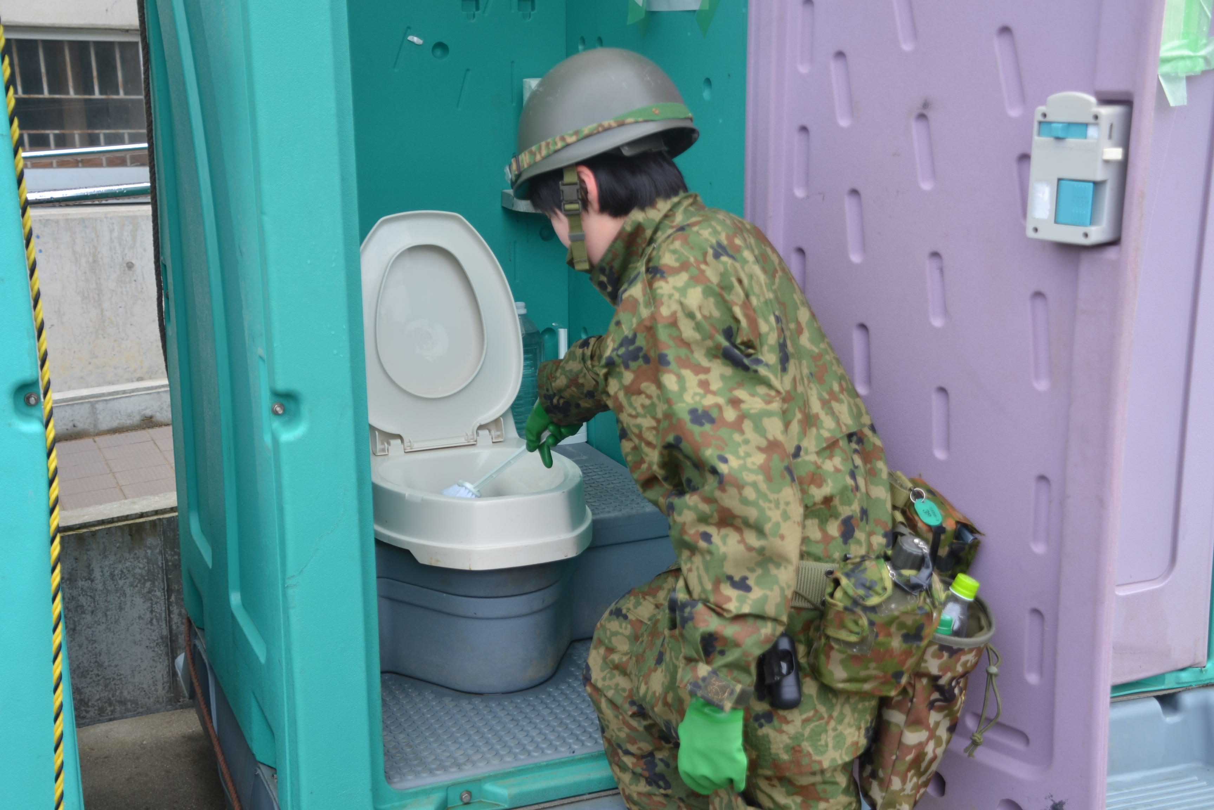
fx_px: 1517
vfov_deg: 29.9
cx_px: 607
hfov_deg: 43.6
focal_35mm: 45
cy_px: 405
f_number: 4
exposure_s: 1/60
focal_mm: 30
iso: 100
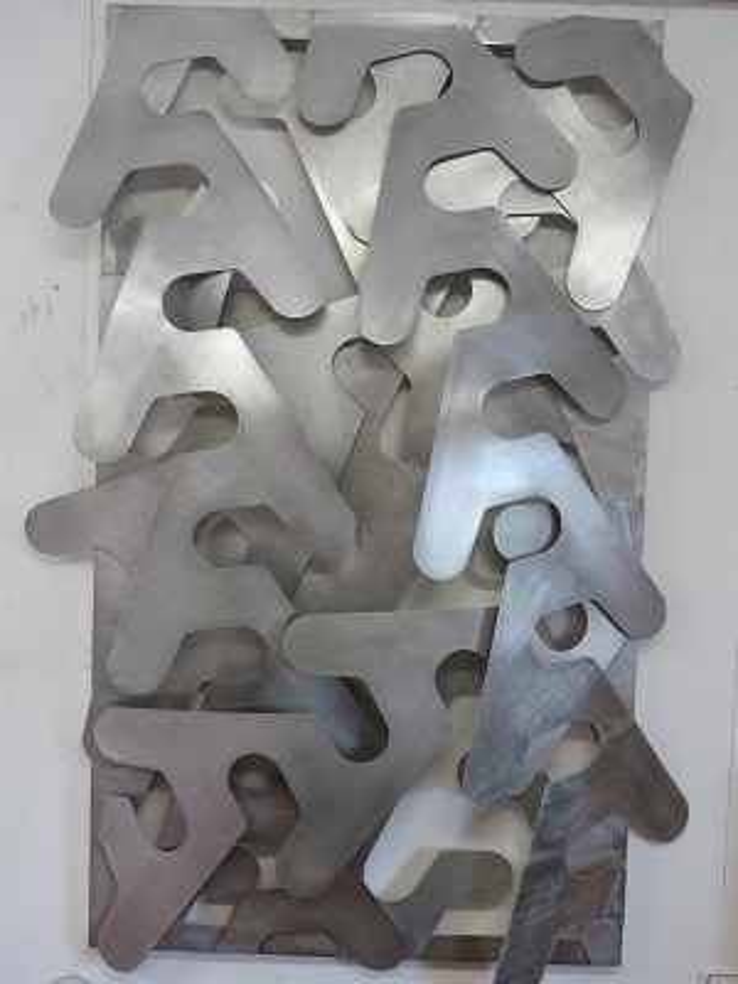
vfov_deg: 51.4
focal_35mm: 36
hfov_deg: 39.7
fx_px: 1023
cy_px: 492
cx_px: 369
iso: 320
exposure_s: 1/60
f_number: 3.1
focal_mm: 6.3
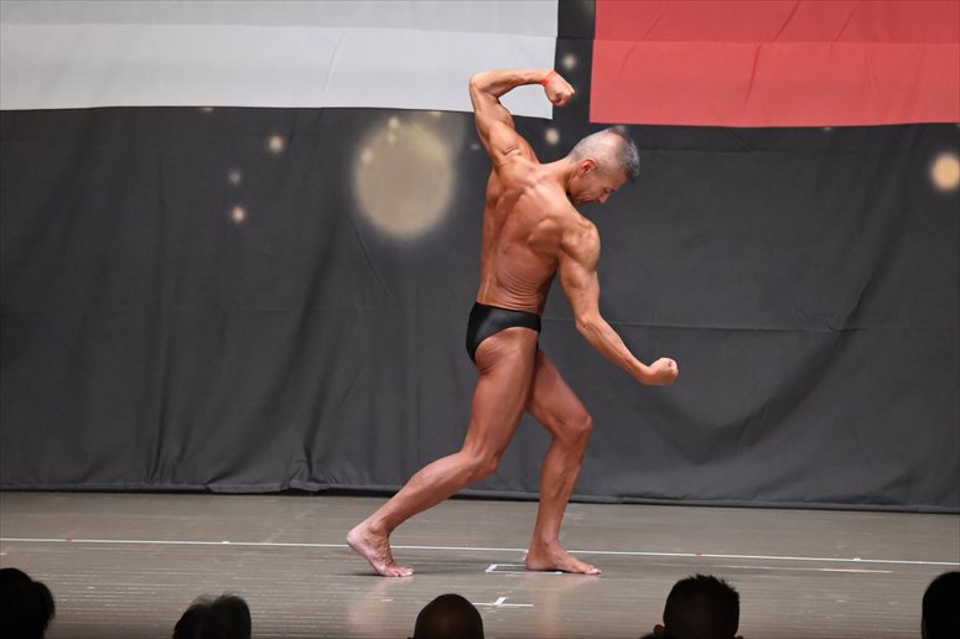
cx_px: 480
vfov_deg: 6.3
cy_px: 320
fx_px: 5784
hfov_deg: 9.5
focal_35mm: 217
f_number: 5.6
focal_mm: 145
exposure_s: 1/400
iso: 6400
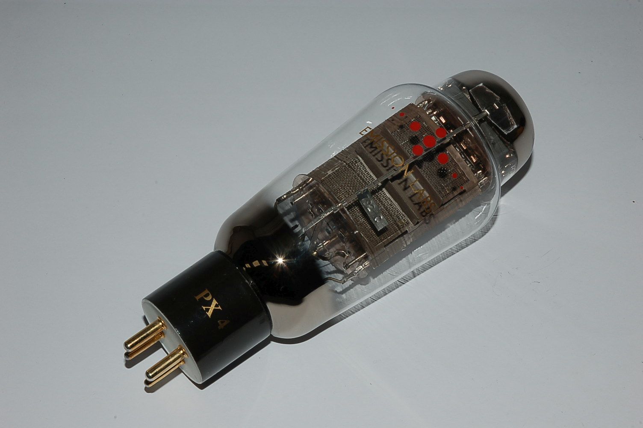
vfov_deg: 18.1
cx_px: 322
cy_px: 214
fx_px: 1338
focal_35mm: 75
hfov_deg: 27.0
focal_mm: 50
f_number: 22
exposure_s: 1/60
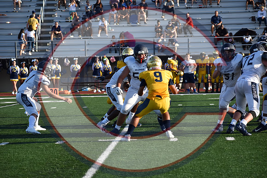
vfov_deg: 7.9
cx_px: 134
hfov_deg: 11.8
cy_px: 89
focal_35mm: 174
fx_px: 1291
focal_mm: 116
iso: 400
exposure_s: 1/1250
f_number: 5
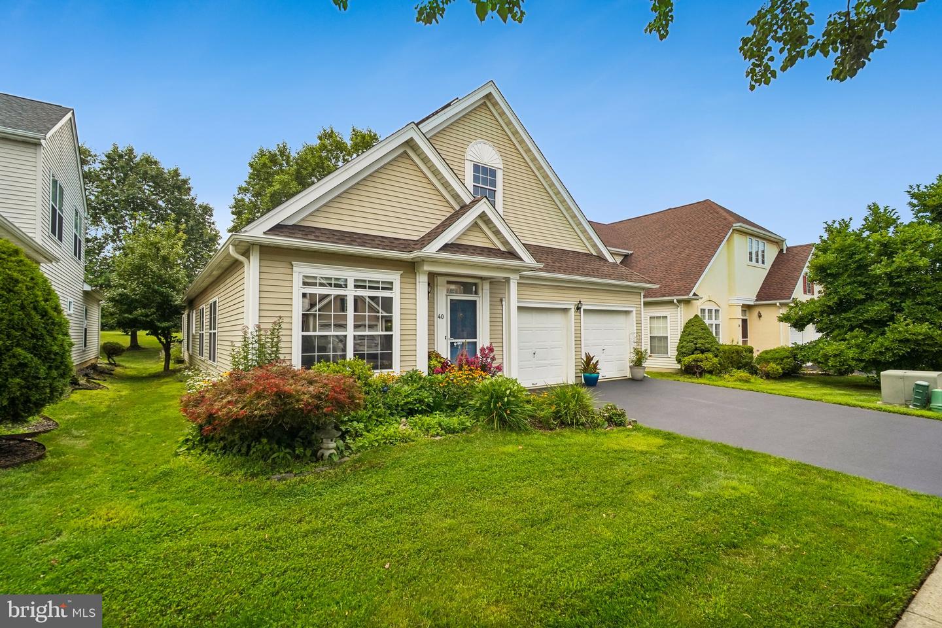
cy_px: 314
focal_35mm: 16
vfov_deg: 73.7
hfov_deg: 96.7
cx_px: 471
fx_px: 419
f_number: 11
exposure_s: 1/400
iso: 400
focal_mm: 16
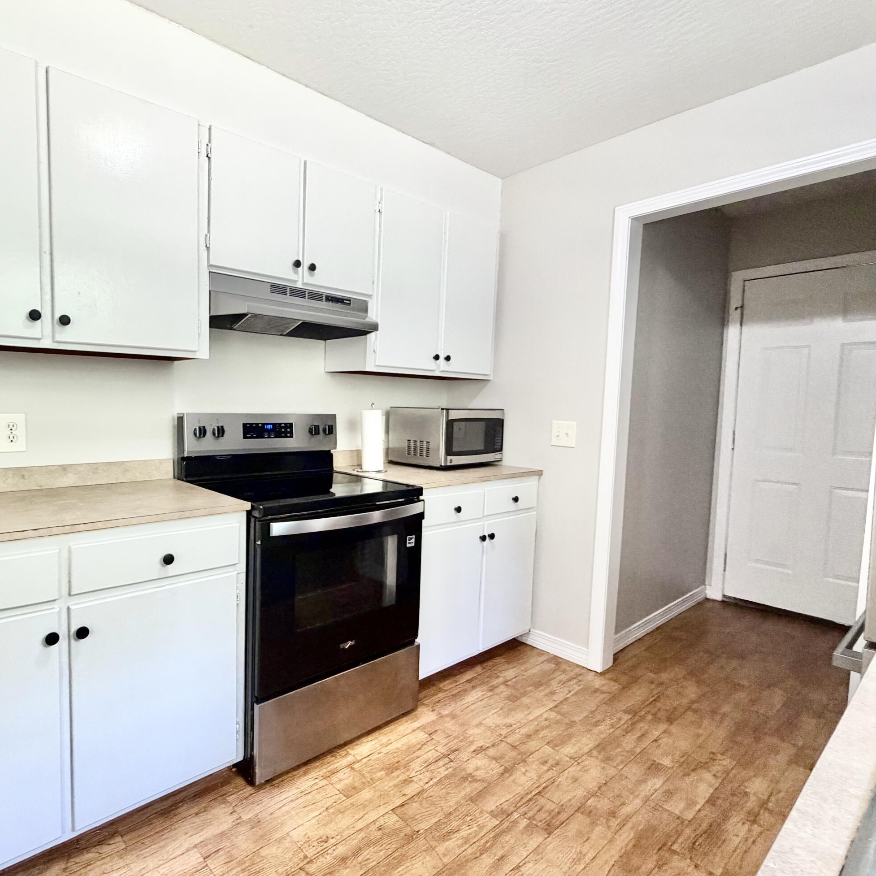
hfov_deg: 76.3
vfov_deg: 77.7
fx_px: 544
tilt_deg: -3.7
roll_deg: -1.0
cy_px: 438
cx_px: 327
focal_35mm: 19
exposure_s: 1/120
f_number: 2.2
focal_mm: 2.22
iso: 320
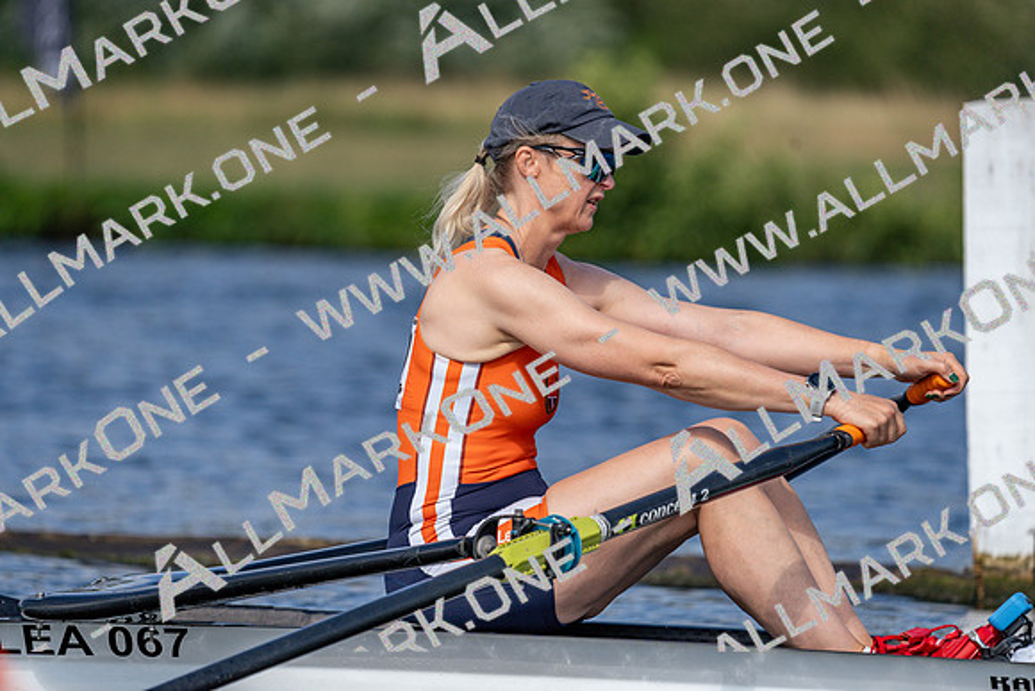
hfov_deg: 4.7
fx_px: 12566
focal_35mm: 437
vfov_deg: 3.1
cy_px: 346
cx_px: 518
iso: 250
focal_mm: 437
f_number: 6.3
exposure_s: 1/1600
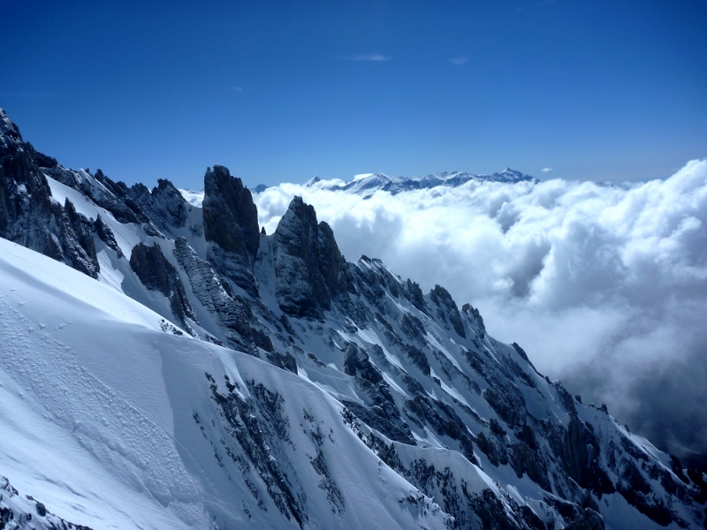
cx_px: 354
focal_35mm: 28
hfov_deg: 63.4
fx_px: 572
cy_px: 265
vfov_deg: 49.7
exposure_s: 1/400
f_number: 10
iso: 80
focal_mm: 4.9
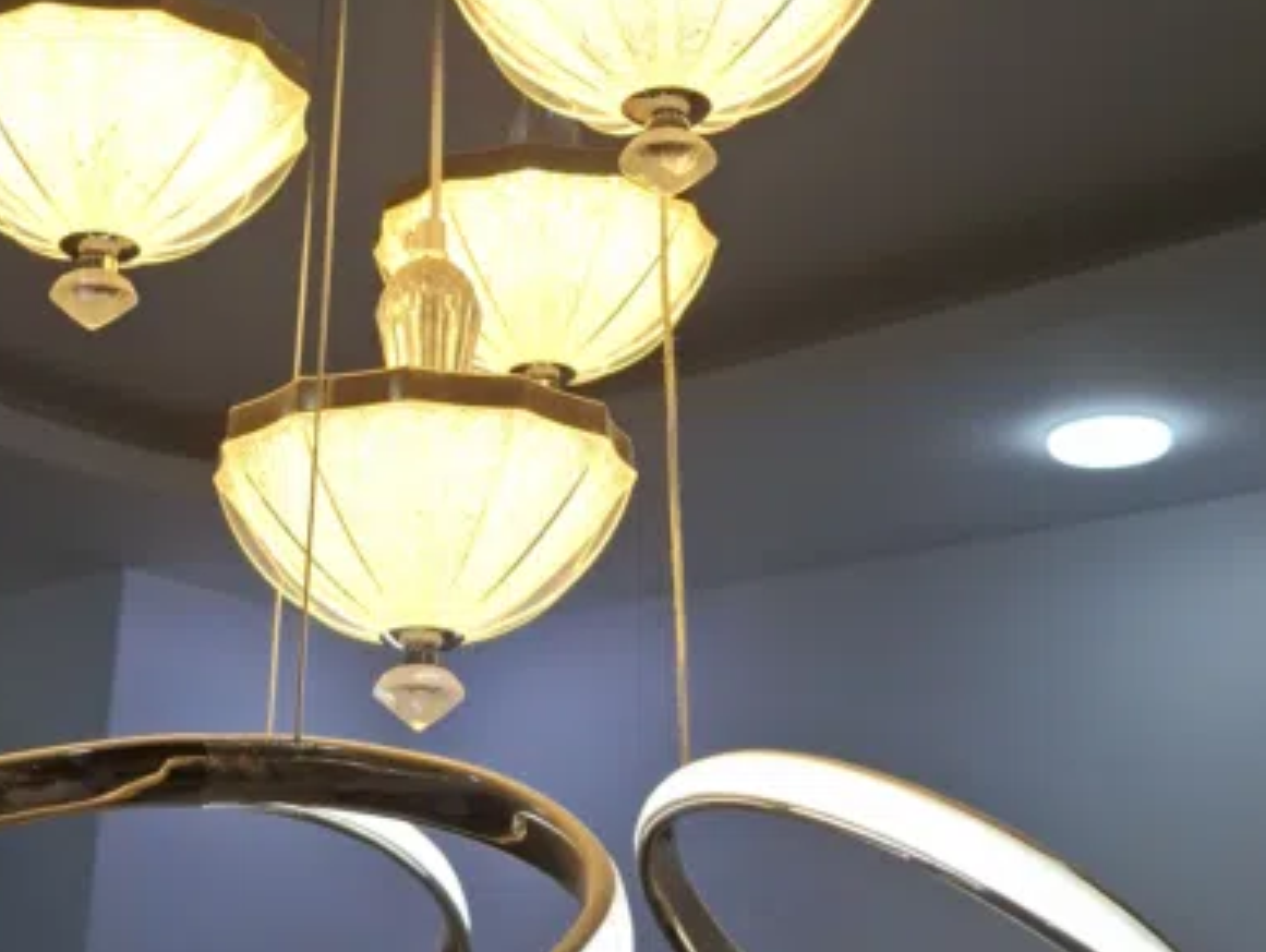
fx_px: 1391
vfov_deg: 37.1
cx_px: 422
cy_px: 275
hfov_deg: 48.1
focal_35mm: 38
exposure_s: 1/672
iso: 50
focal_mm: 5.54
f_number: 1.8
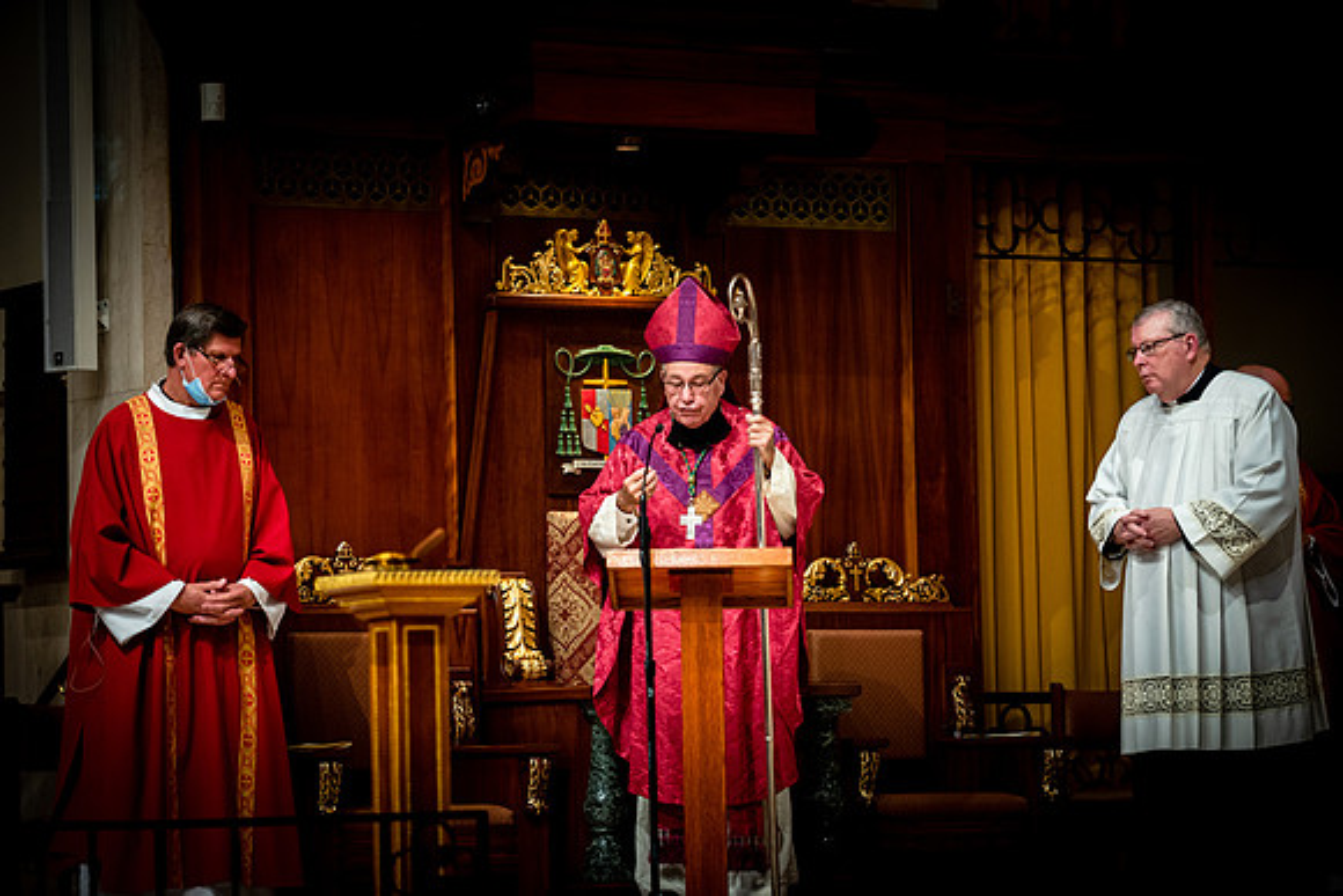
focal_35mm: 132
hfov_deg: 15.5
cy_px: 448
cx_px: 672
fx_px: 4933
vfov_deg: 10.4
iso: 1000
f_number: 3.2
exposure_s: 1/200
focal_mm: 125
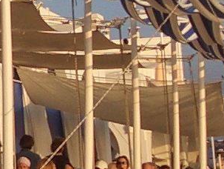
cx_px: -223
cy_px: 16
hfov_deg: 7.8
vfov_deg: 6.1
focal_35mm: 243
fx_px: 1574
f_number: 4
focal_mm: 4.8
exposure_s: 1/400
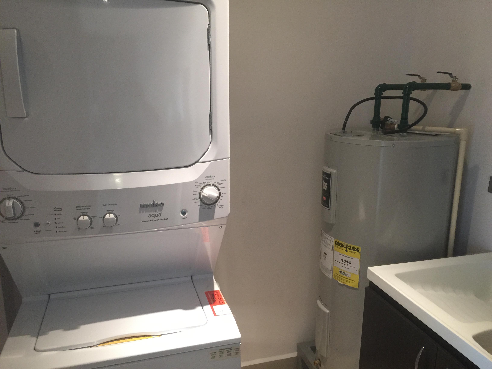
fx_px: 412
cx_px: 246
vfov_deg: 48.2
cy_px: 184
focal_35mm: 29
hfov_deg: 61.7
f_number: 2.2
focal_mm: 4.15
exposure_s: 1/15
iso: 80
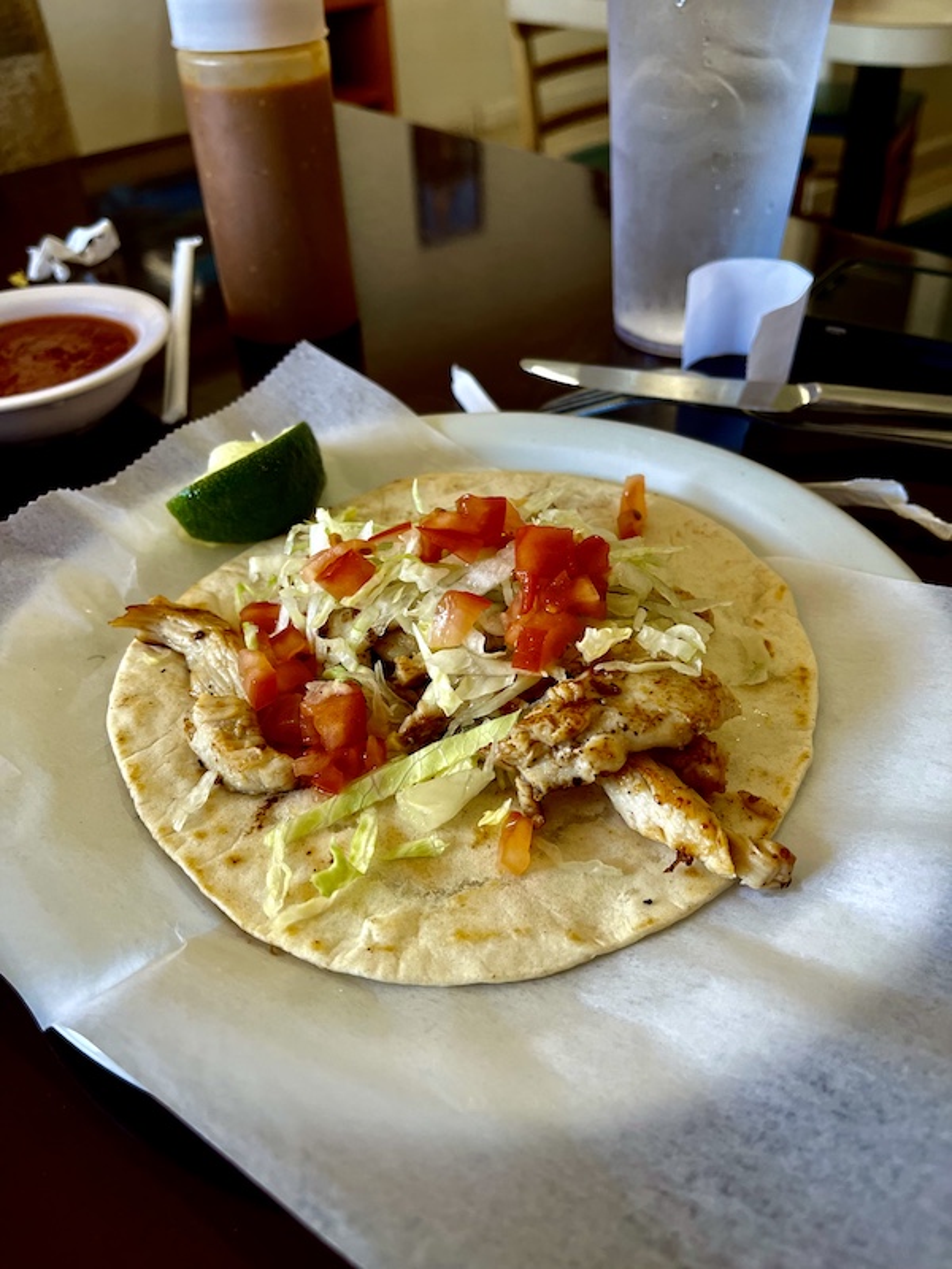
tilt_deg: -39.9
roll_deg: +4.0
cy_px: 634
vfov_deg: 69.4
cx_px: 476
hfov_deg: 54.9
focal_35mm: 25
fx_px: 917
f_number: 1.6
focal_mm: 5.1
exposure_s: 1/120
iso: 125
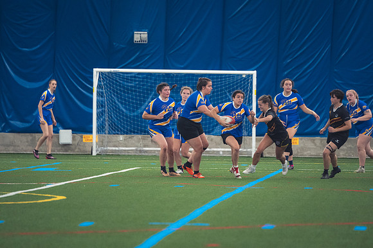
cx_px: 186
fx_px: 3106
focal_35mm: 300
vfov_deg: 4.6
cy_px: 124
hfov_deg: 6.9
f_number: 2.8
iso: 3600
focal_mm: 200
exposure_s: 1/320
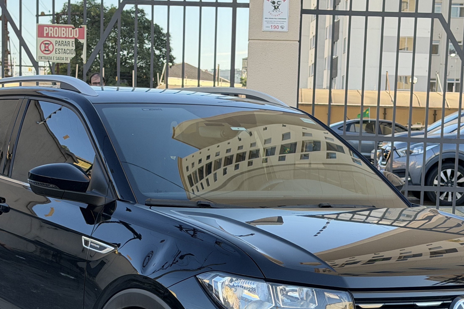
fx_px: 1160
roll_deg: -1.0
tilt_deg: -5.5
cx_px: 233
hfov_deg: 22.6
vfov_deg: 15.1
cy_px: 255
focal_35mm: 90
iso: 80
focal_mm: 6.76
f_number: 1.78
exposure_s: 1/578
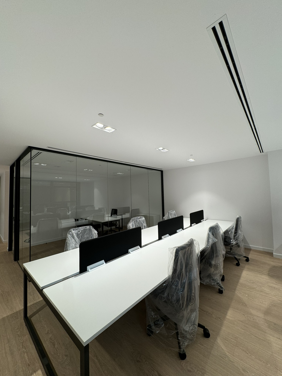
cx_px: 141
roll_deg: +1.7
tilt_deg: +3.8
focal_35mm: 14
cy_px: 188
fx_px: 152
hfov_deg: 85.7
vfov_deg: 102.1
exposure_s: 1/100
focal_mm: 2.22
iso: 64
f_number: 2.2
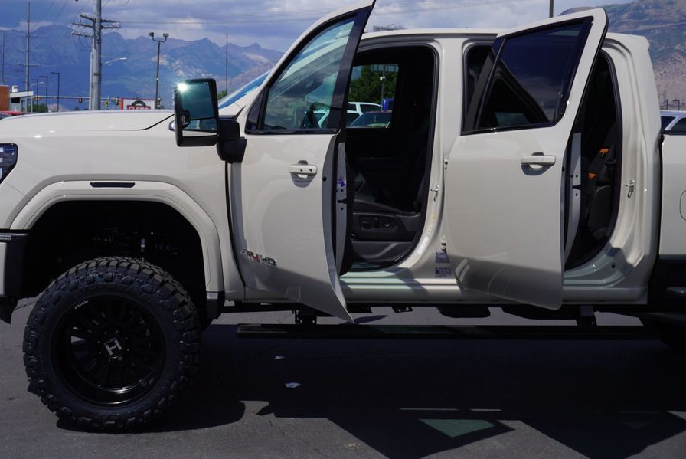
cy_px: 203
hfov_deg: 41.0
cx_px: 304
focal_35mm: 48
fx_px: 915
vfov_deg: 28.1
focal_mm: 28
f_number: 11
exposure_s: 1/320
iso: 100
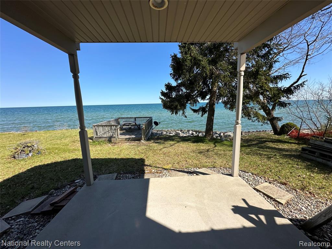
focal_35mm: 14
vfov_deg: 85.7
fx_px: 134
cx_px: 166
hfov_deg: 102.1
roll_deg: +1.1
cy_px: 124
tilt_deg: -7.9
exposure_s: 1/1401
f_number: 2.2
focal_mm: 2.22
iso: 40
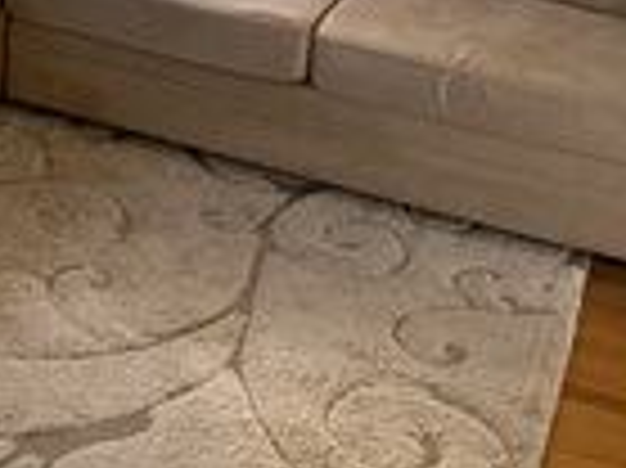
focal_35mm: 84
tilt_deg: -16.0
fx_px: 1518
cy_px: -196
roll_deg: -4.6
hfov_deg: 23.0
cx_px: 128
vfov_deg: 16.3
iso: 64
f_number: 1.8
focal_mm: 4.25
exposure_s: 1/121
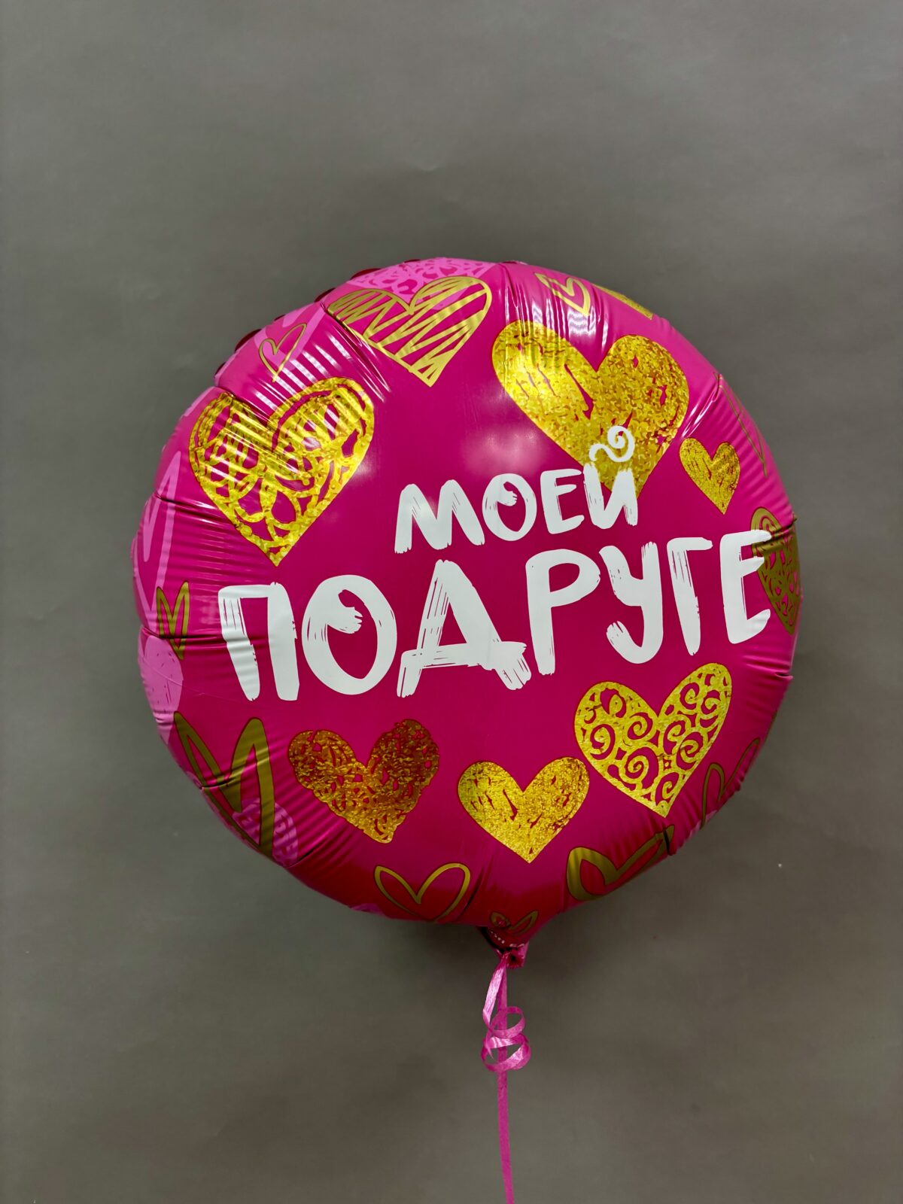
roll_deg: +0.7
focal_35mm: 26
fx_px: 904
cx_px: 452
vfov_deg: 67.3
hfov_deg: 53.1
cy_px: 602
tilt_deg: -1.3
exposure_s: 1/50
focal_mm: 5.96
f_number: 1.6
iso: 80
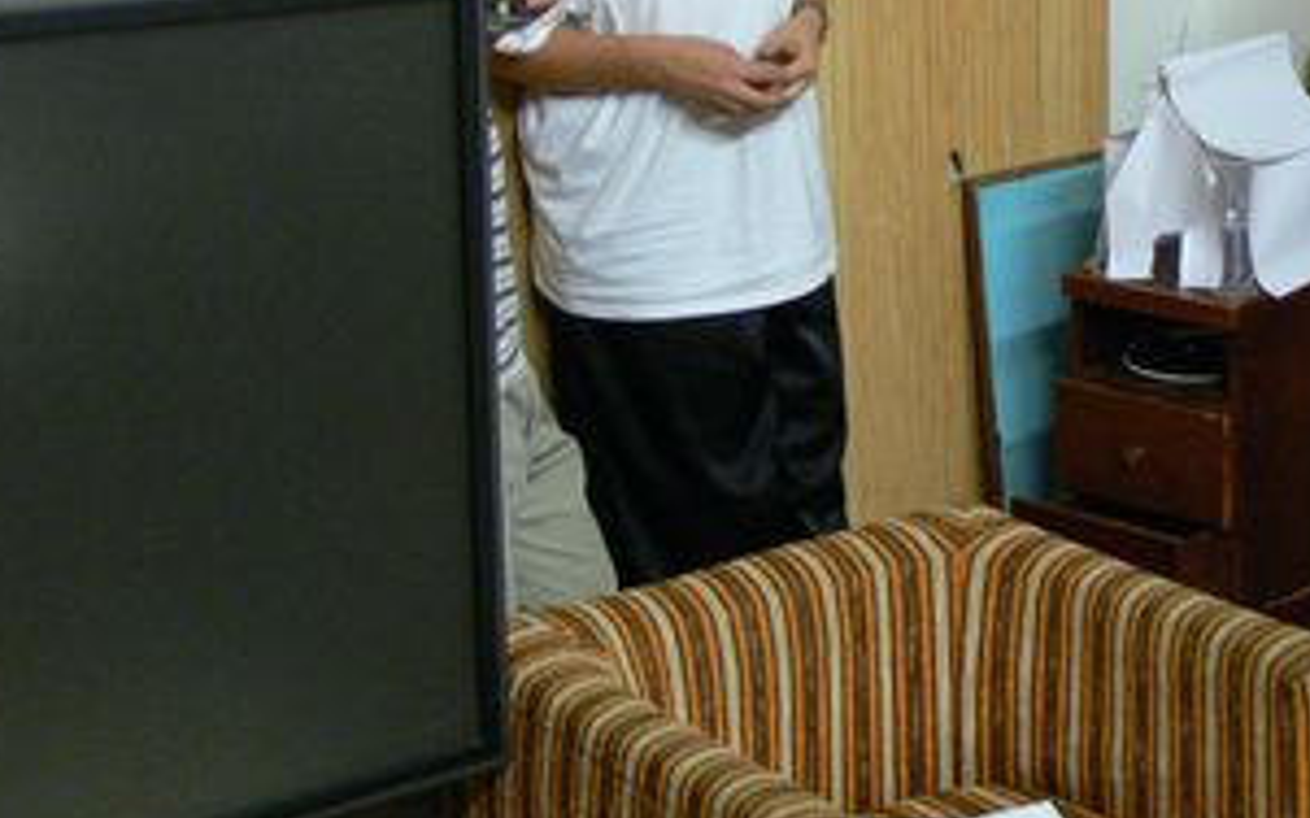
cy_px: 35
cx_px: 1206
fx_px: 2641
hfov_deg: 26.8
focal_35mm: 74
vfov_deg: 17.3
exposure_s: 1/13
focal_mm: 7.4
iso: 200
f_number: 2.8
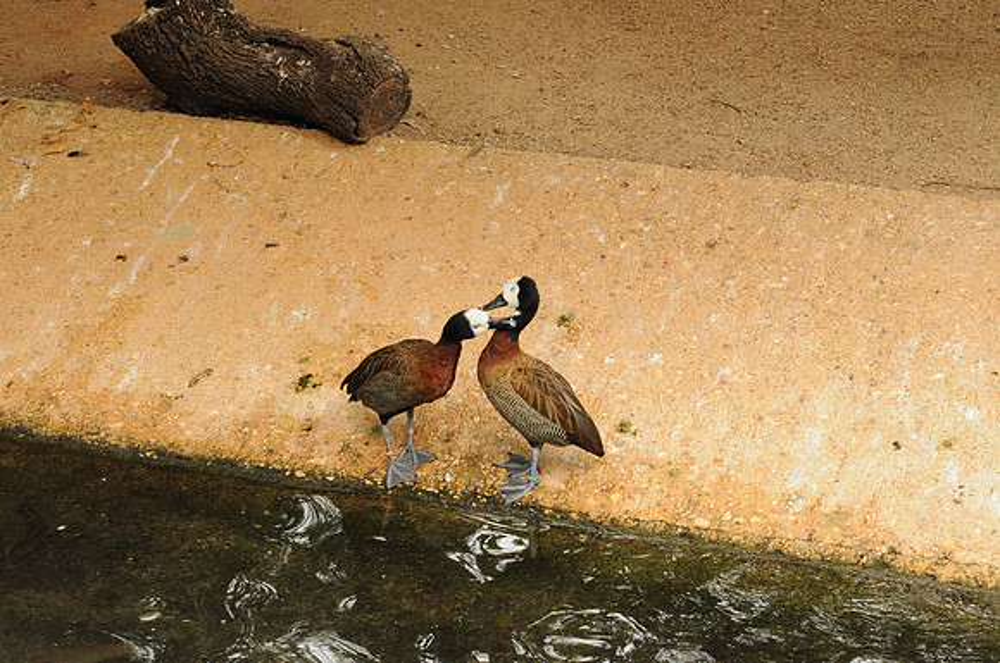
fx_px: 2913
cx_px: 500
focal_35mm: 105
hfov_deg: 19.5
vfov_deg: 13.0
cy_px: 332
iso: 1600
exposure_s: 1/200
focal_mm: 70
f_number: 13
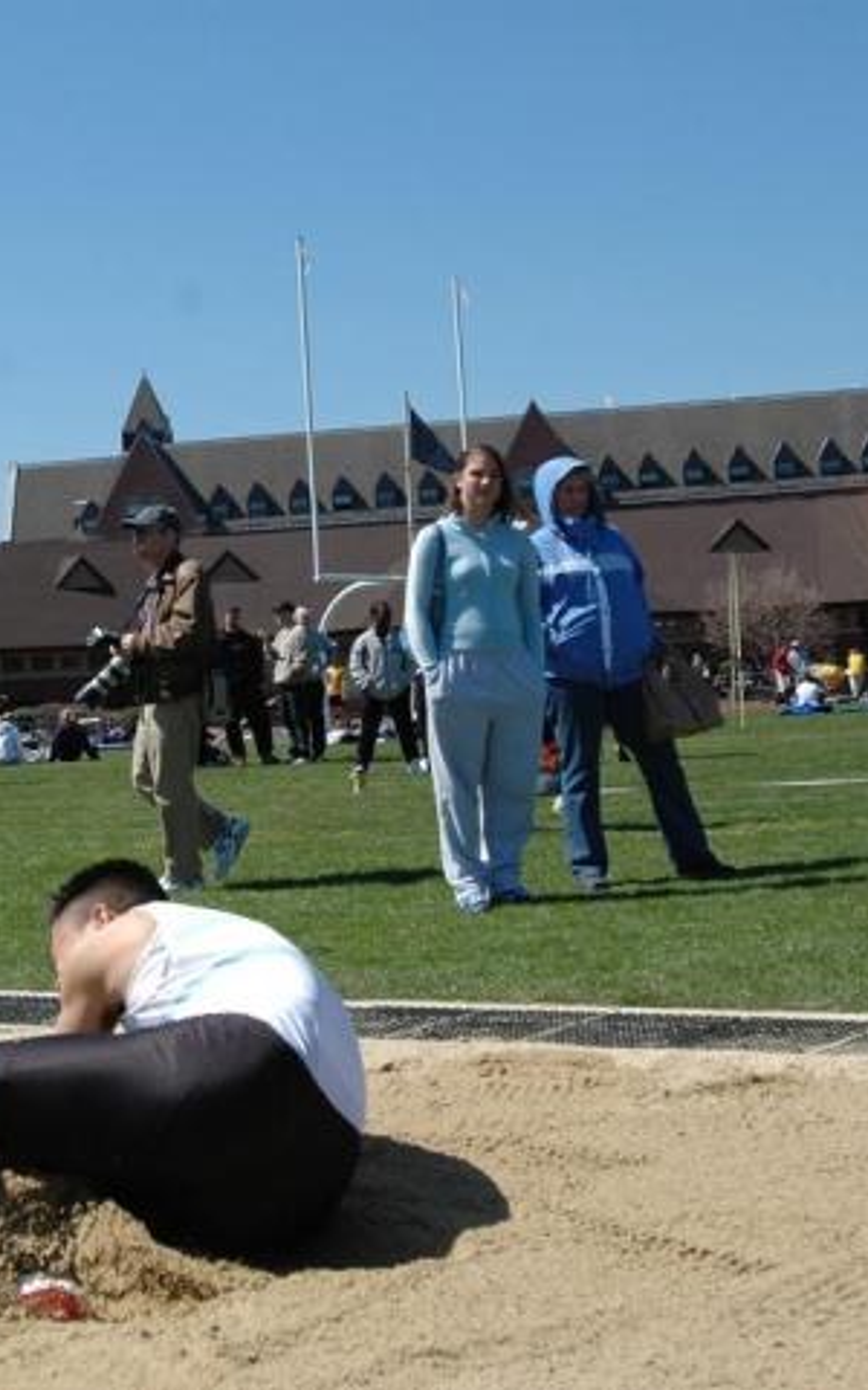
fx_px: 2271
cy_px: 695
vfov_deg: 34.0
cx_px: 140
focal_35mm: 60
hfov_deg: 21.3
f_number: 5.6
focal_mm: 26
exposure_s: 1/2000
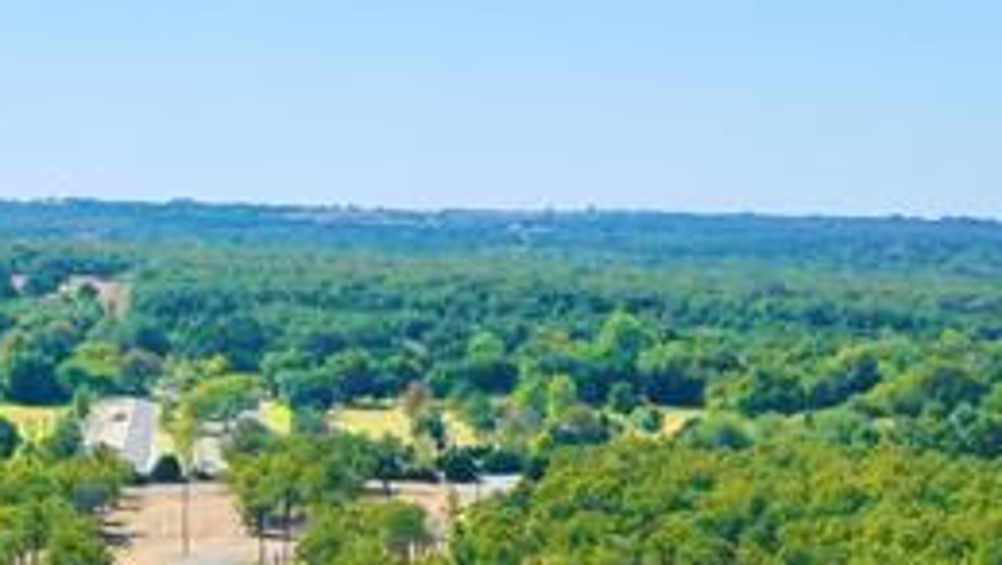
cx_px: 259
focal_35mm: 116
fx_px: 3084
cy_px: 1084
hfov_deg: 18.3
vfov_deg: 9.8
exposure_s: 1/400
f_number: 8
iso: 100
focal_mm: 10.26
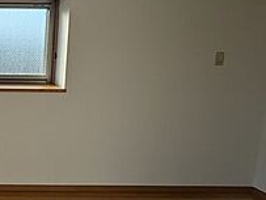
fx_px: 339
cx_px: -49
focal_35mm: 44
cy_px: 89
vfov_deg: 32.9
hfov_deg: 34.7
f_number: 2.2
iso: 53
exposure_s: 1/764
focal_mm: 1.83
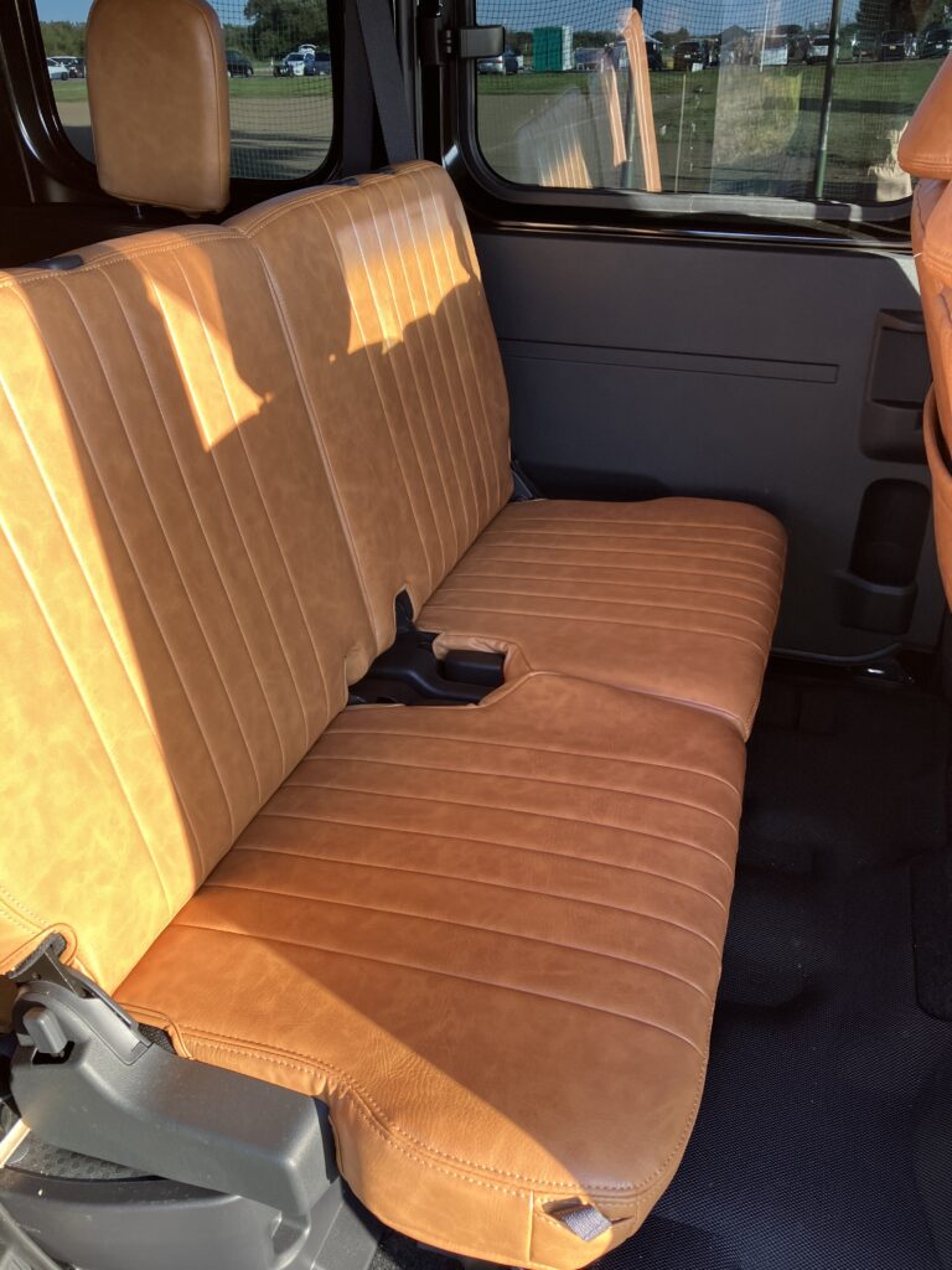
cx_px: 476
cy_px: 635
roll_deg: +0.7
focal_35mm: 28
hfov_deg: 49.7
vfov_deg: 63.4
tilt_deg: -28.2
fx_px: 1027
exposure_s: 1/121
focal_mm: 3.99
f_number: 1.8
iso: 40
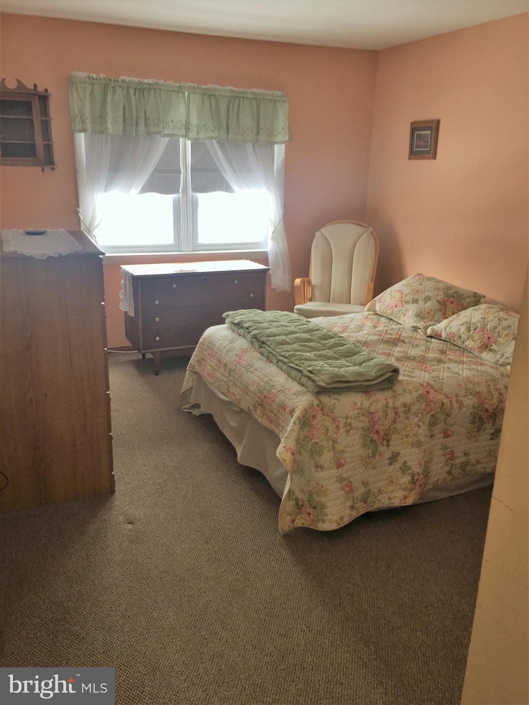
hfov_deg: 48.2
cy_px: 352
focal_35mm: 29
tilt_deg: -18.5
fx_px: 591
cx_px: 264
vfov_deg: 61.7
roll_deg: -0.6
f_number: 2.2
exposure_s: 1/30
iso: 25
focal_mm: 4.15
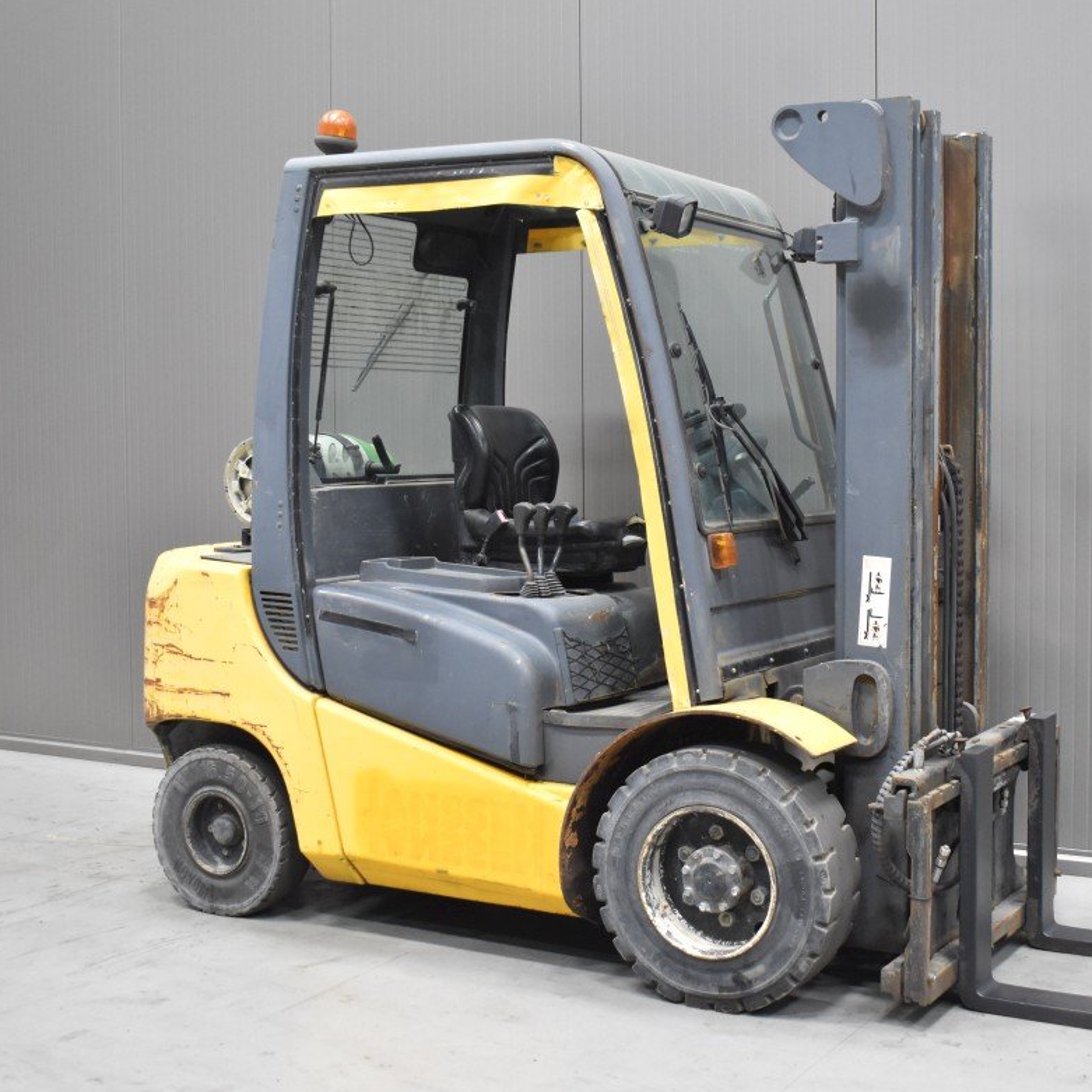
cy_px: 538
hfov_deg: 35.9
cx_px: 664
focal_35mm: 47
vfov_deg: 36.1
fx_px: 1677
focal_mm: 24
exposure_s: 1/40
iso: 1600
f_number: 4.5
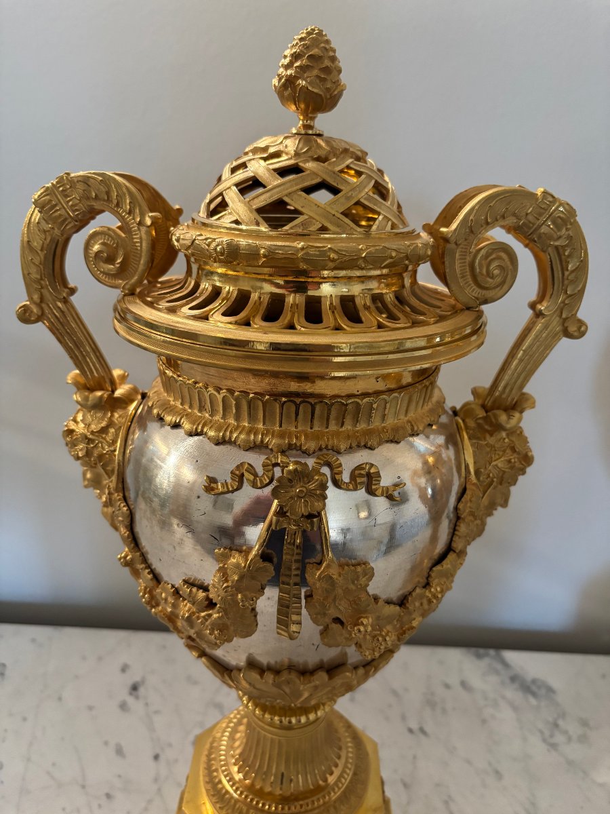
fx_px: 611
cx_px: 305
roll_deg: -3.0
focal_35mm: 26
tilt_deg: -20.3
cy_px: 407
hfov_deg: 53.1
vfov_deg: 67.3
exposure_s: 1/50
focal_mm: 5.96
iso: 500
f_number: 1.6
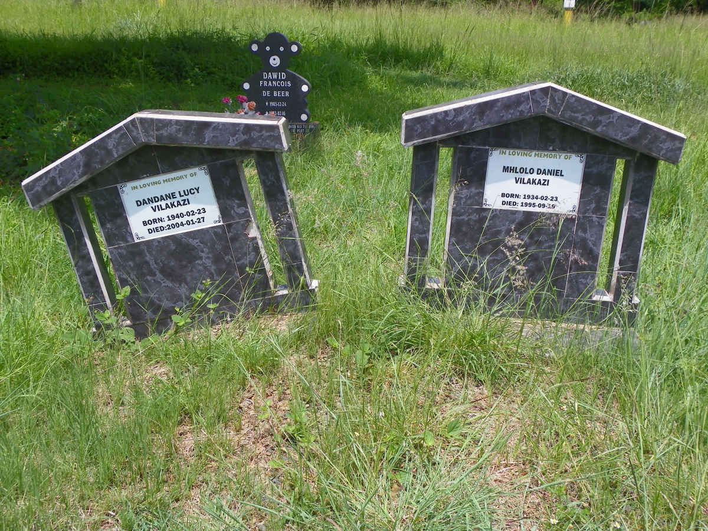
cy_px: 266
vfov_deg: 35.1
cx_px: 354
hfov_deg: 45.8
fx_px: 839
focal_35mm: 41
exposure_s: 1/250
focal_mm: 7.3
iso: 64
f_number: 4.5
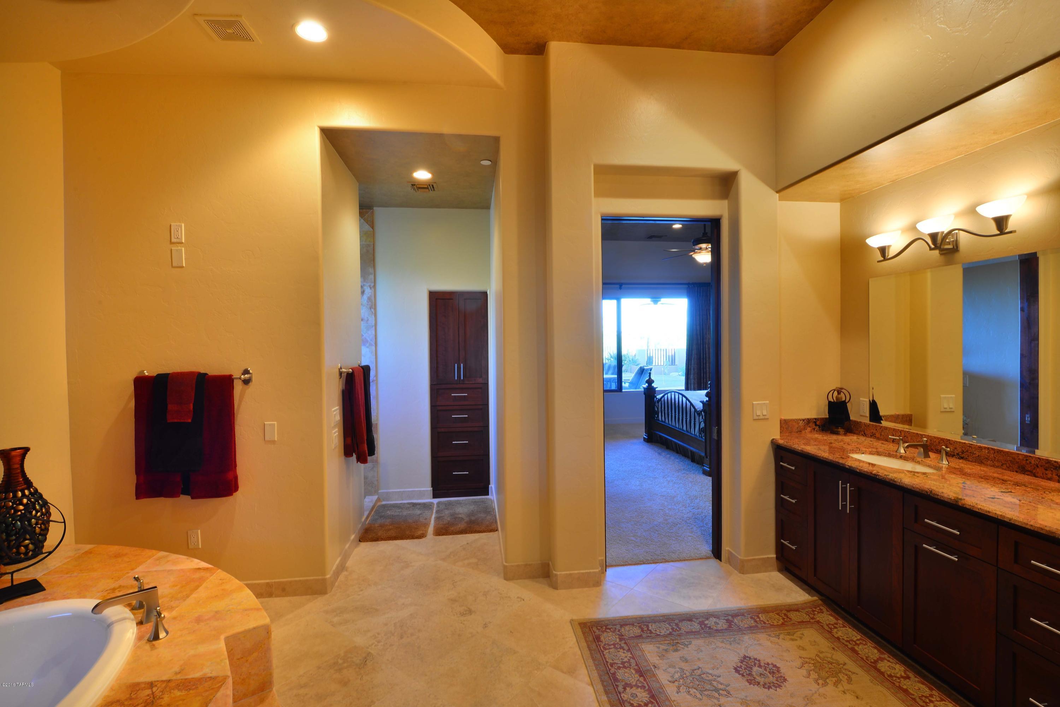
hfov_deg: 96.7
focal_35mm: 16
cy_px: 354
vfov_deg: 73.8
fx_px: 471
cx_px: 530
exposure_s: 1.6
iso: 200
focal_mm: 16
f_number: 16
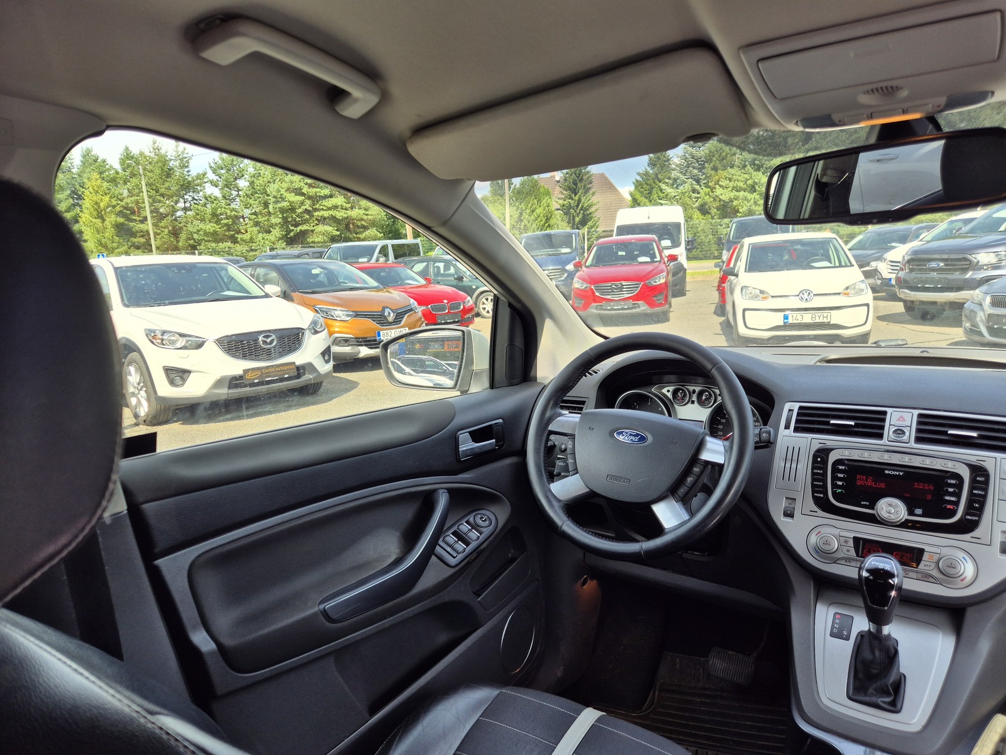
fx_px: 668
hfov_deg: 73.9
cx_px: 503
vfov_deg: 58.9
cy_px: 378
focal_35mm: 23
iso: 25
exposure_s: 1/372
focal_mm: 5.4
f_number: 1.8
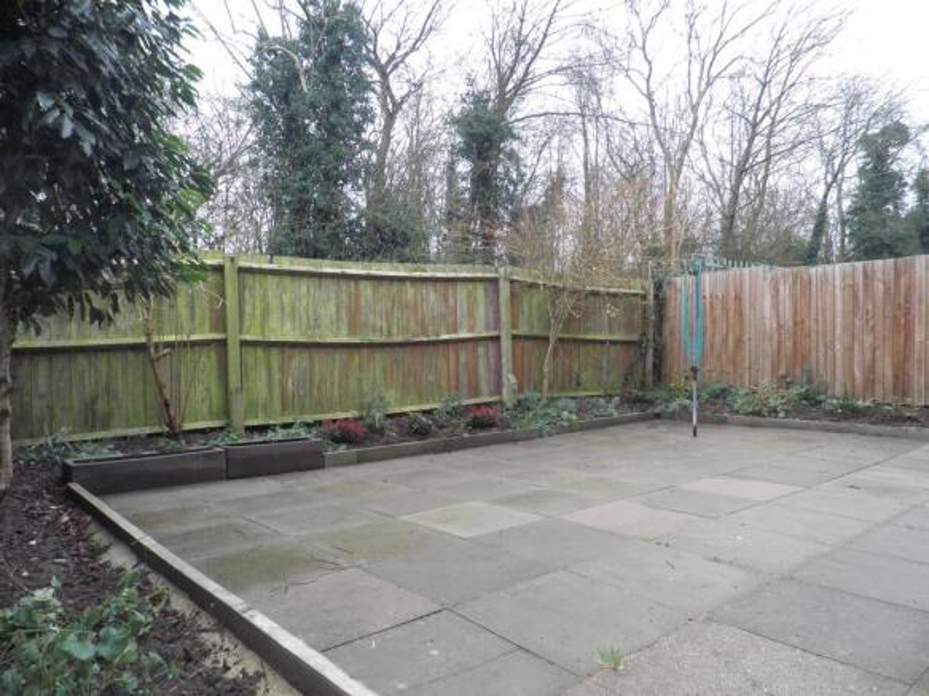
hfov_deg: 71.6
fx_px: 644
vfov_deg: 56.8
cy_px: 348
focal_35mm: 24
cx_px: 464
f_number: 3.3
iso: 80
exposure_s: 1/30
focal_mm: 4.3
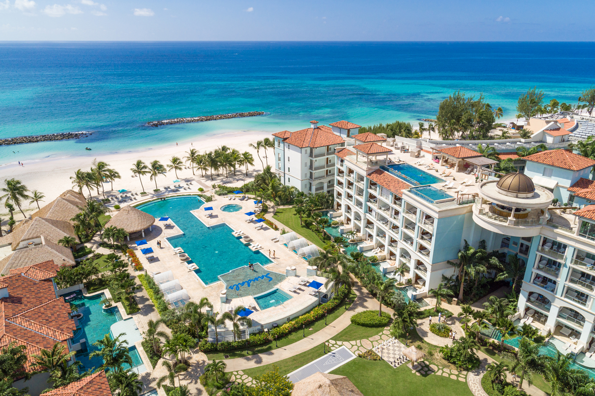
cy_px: 198
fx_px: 396
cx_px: 298
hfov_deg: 73.8
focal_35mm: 24
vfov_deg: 53.1
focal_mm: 16
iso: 400
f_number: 11
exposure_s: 1/240
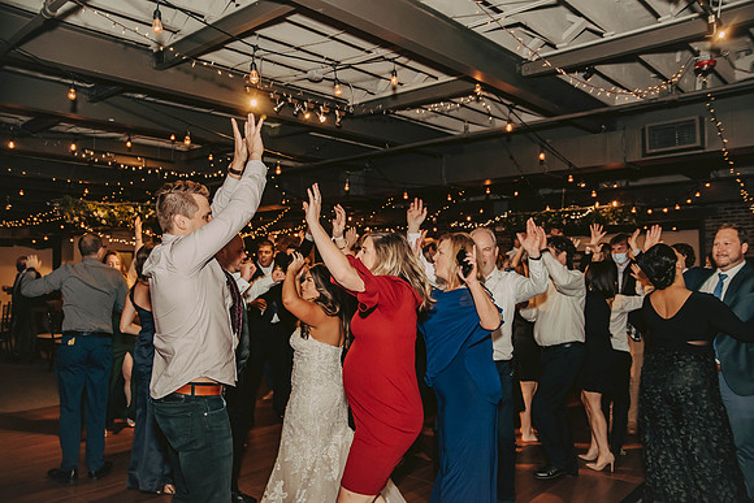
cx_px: 377
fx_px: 587
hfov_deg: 65.5
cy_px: 252
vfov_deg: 46.4
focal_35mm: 28
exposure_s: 1/125
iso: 1250
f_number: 4
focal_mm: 28
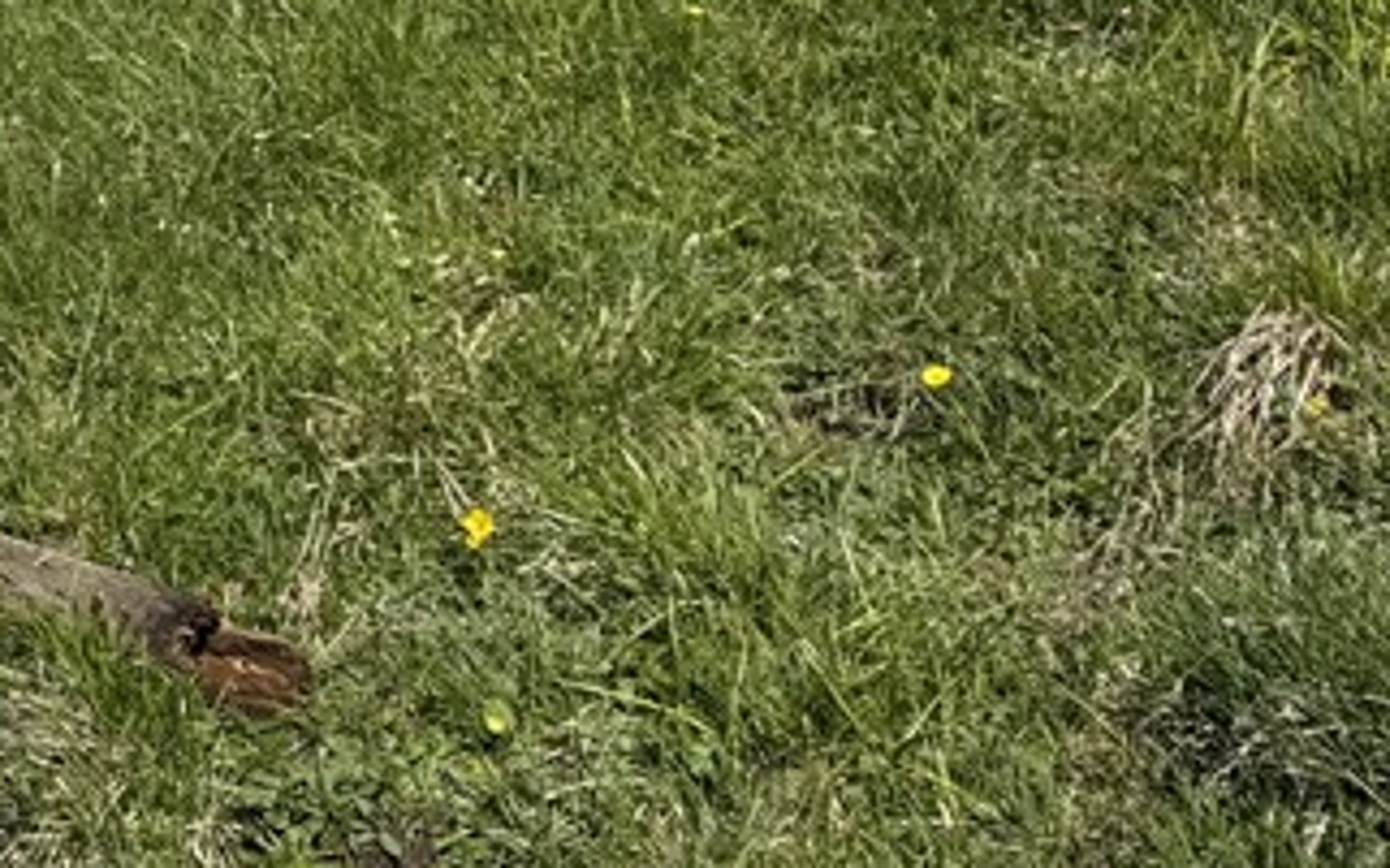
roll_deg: -0.4
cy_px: -682
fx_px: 3067
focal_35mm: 81
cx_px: -544
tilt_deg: +0.4
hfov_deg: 22.2
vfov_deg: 14.3
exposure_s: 1/4950
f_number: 1.78
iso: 80
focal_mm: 6.76
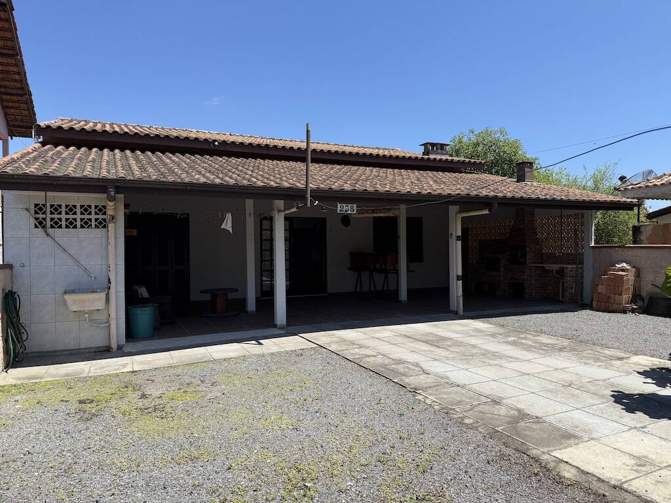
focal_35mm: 24
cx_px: 336
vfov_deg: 56.8
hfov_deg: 71.6
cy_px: 252
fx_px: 465
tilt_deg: +0.2
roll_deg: +0.8
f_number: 1.78
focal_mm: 6.76
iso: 80
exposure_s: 1/4167
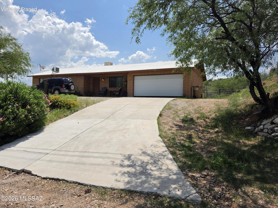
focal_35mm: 23
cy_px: 104
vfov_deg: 58.9
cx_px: 139
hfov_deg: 73.9
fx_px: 185
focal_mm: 6.5
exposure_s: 1/7939
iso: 50
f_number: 1.4
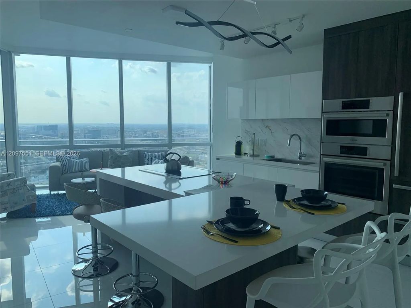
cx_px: 206
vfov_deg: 53.1
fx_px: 309
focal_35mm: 26
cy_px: 154
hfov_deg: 67.3
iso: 25
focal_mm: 4.25
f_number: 1.8
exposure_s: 1/842
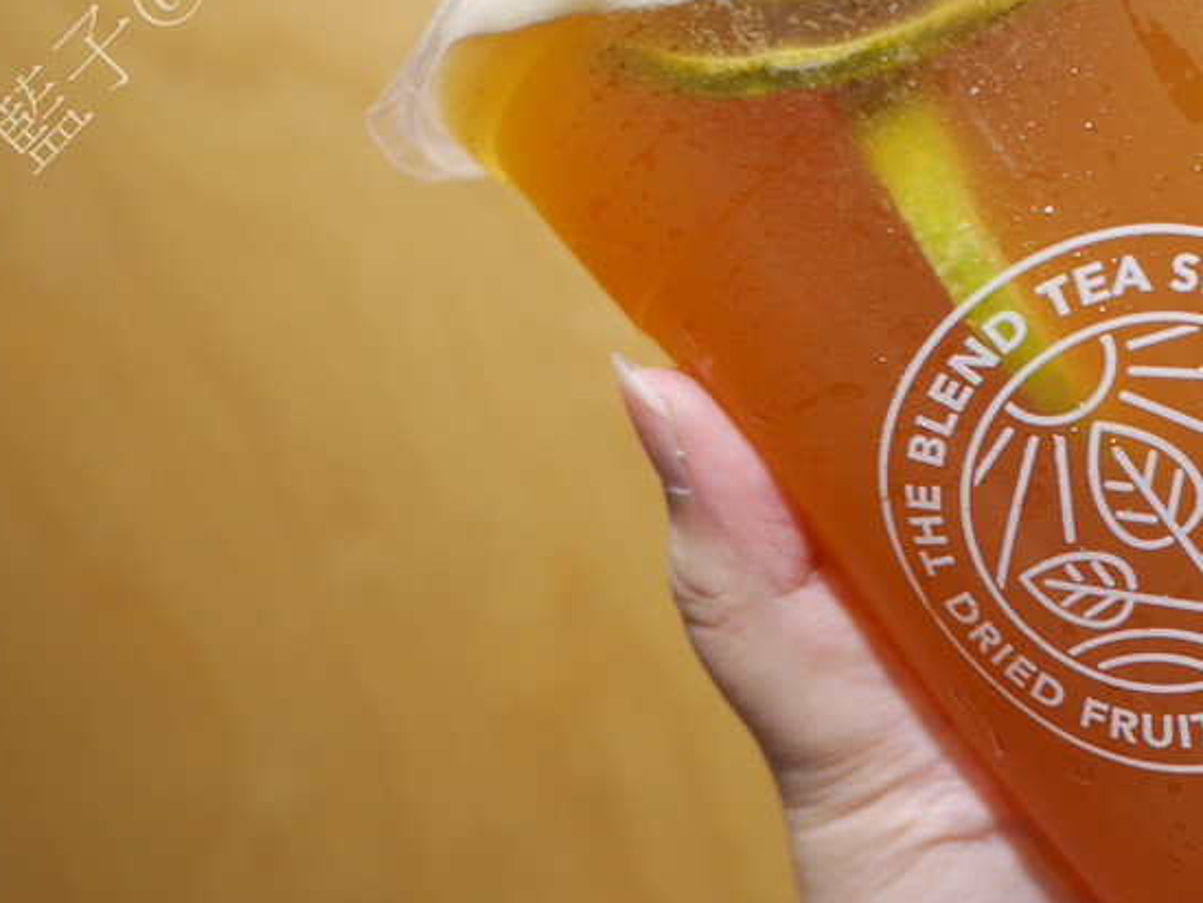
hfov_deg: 31.1
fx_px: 2051
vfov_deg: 24.8
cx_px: 1089
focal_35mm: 59
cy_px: 445
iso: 200
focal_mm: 15
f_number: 2
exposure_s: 1/125
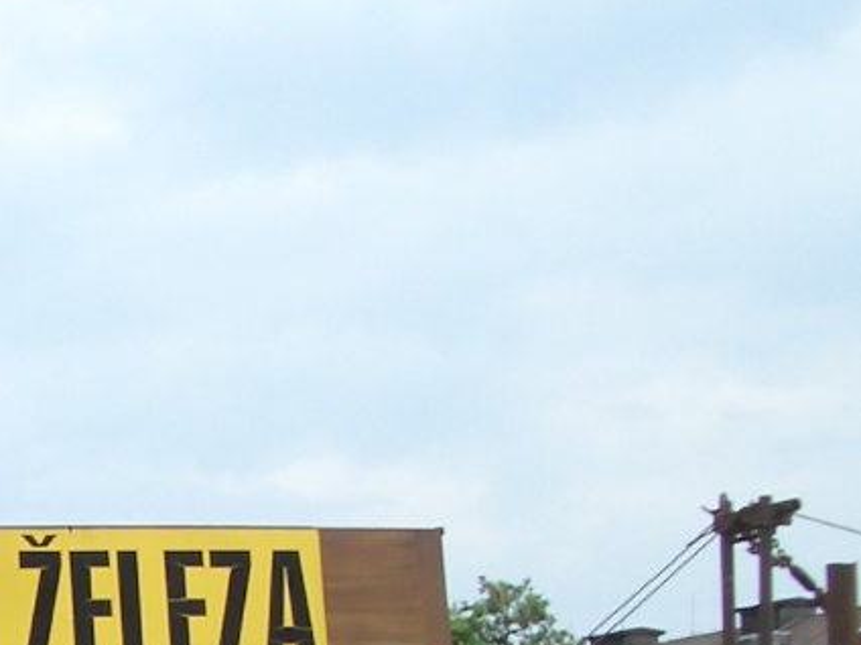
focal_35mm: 132
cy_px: 1000
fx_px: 3283
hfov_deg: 13.9
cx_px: -489
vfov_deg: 10.8
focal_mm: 5.8
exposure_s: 1/400
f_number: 4.3
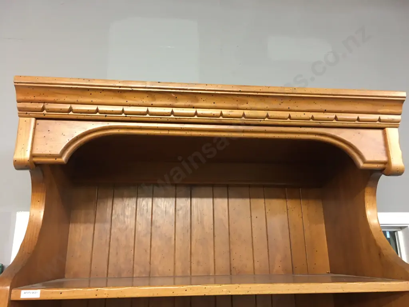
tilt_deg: +17.9
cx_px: 204
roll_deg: +0.3
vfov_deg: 48.2
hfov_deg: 61.7
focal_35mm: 29
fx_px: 343
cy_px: 154
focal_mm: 4.15
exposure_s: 1/10
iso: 80
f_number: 2.2
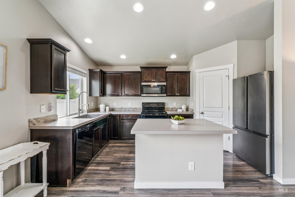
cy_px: 98
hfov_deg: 96.4
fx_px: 132
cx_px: 148
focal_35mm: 16
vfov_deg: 73.4
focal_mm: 16.1
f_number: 13
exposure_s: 1/8
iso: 400
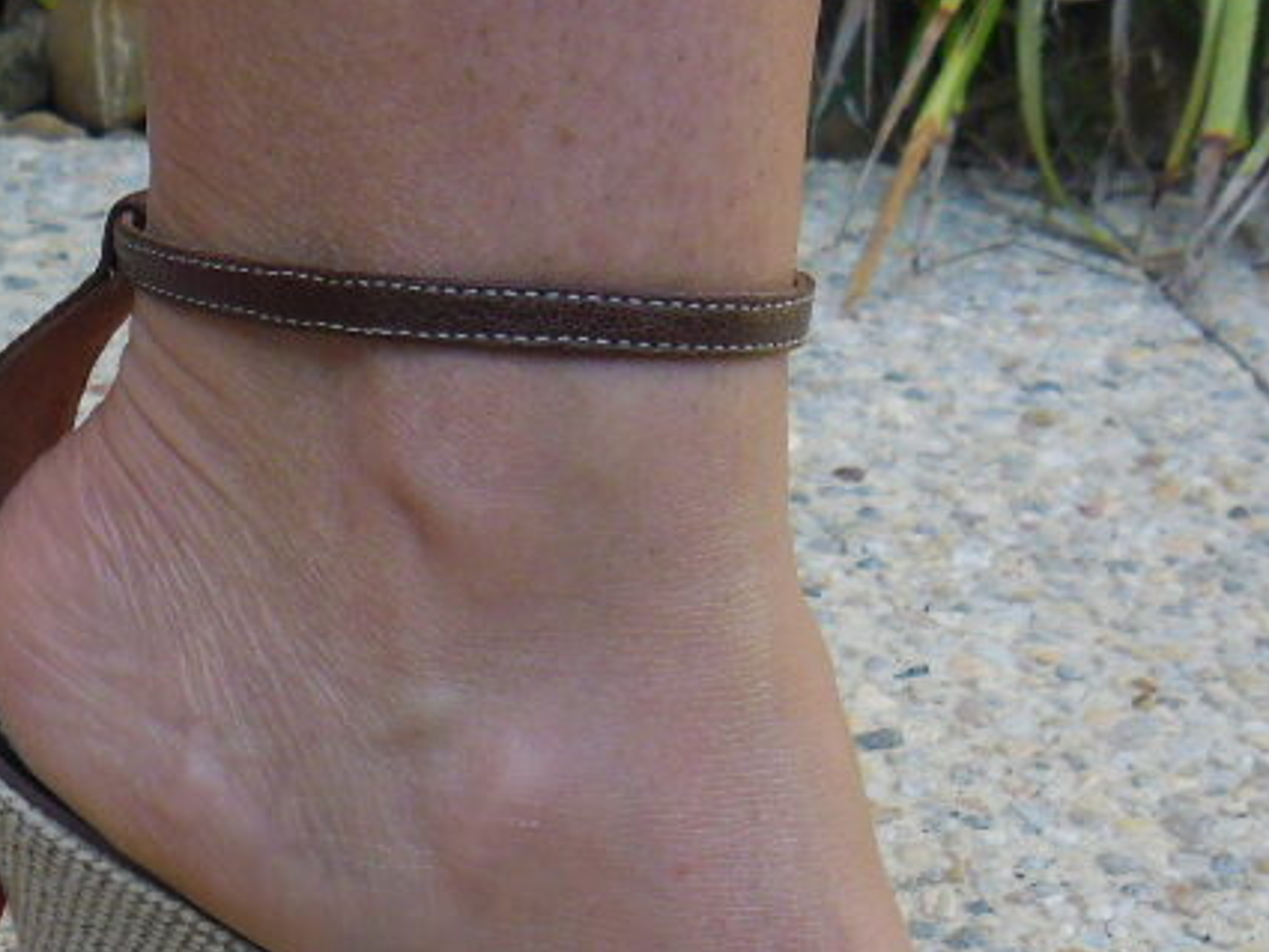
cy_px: 1012
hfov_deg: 28.2
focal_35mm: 65
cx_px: 33
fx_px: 2384
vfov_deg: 21.6
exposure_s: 1/133
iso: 80
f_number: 3.5
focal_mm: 4.9
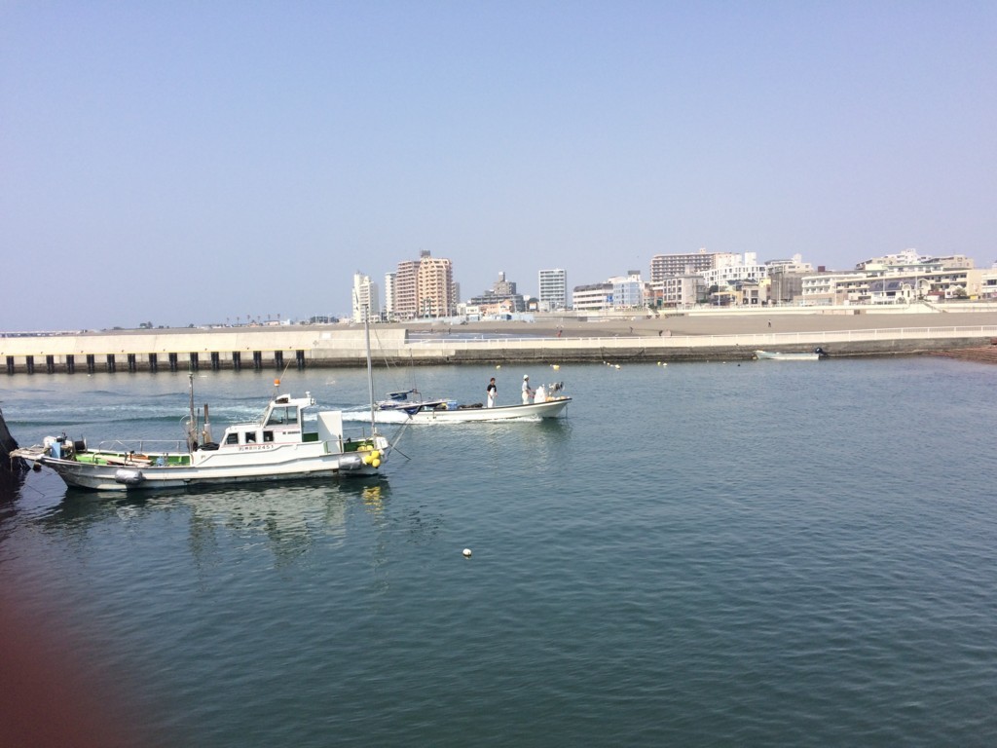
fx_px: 835
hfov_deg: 61.7
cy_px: 374
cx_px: 498
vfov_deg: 48.2
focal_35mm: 29
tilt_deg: -5.3
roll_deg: +1.6
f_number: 2.2
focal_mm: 4.15
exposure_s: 1/2283
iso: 32
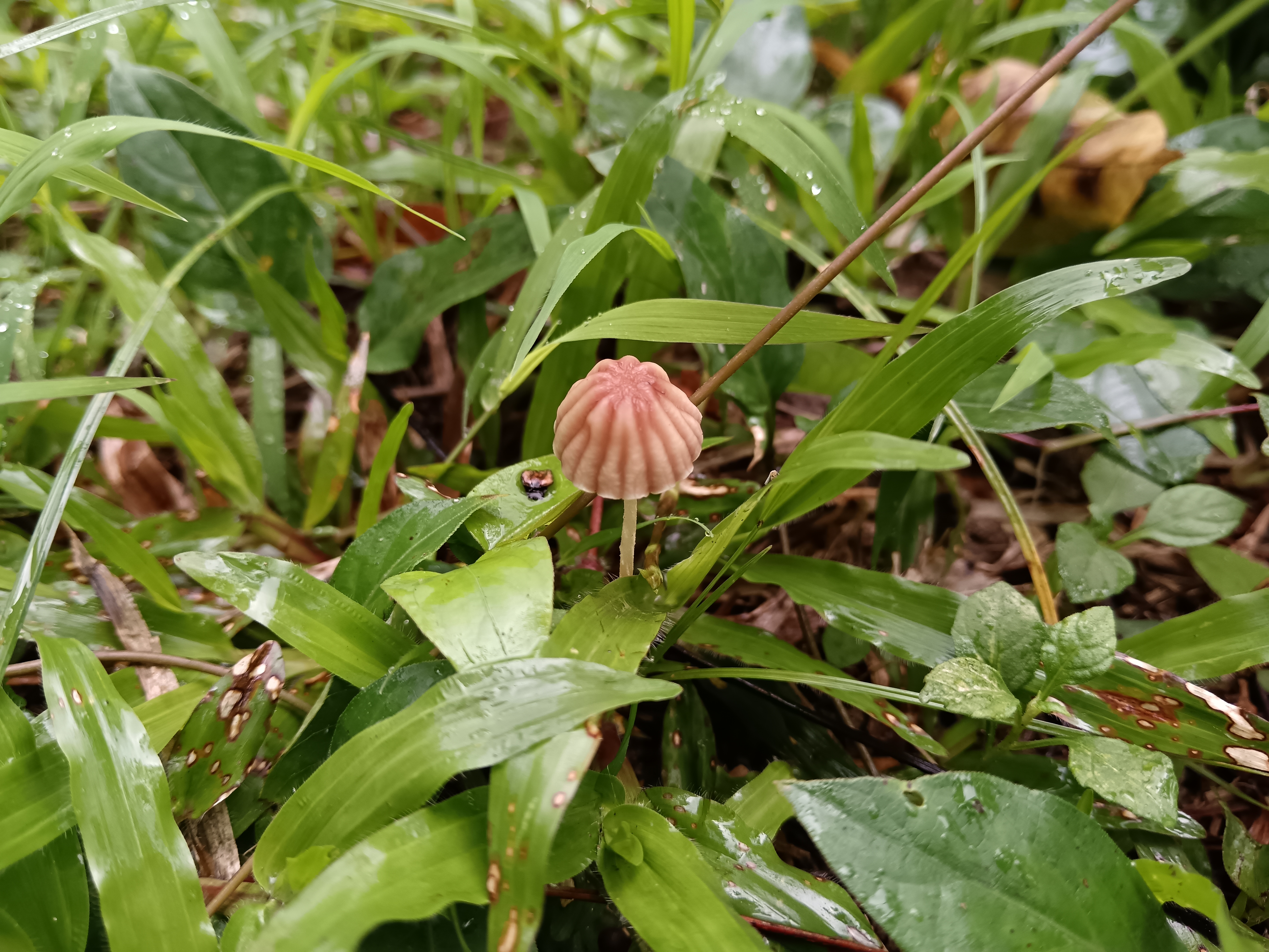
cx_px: 634
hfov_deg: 65.3
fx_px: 990
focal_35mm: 27
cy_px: 476
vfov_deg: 51.4
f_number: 1.9
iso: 356
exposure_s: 1/100
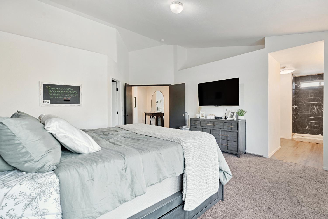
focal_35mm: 16
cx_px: 164
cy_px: 110
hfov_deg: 96.8
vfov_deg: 73.7
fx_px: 146
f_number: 7.1
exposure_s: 1/6
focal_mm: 16
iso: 640
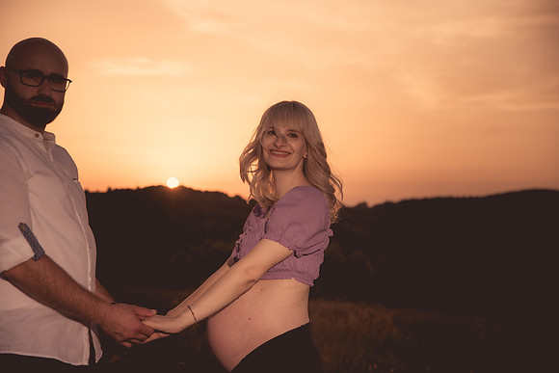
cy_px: 186
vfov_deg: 21.9
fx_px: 963
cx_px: 280
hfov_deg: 32.4
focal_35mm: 62
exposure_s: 1/1250
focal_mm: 62
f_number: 3.2
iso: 100
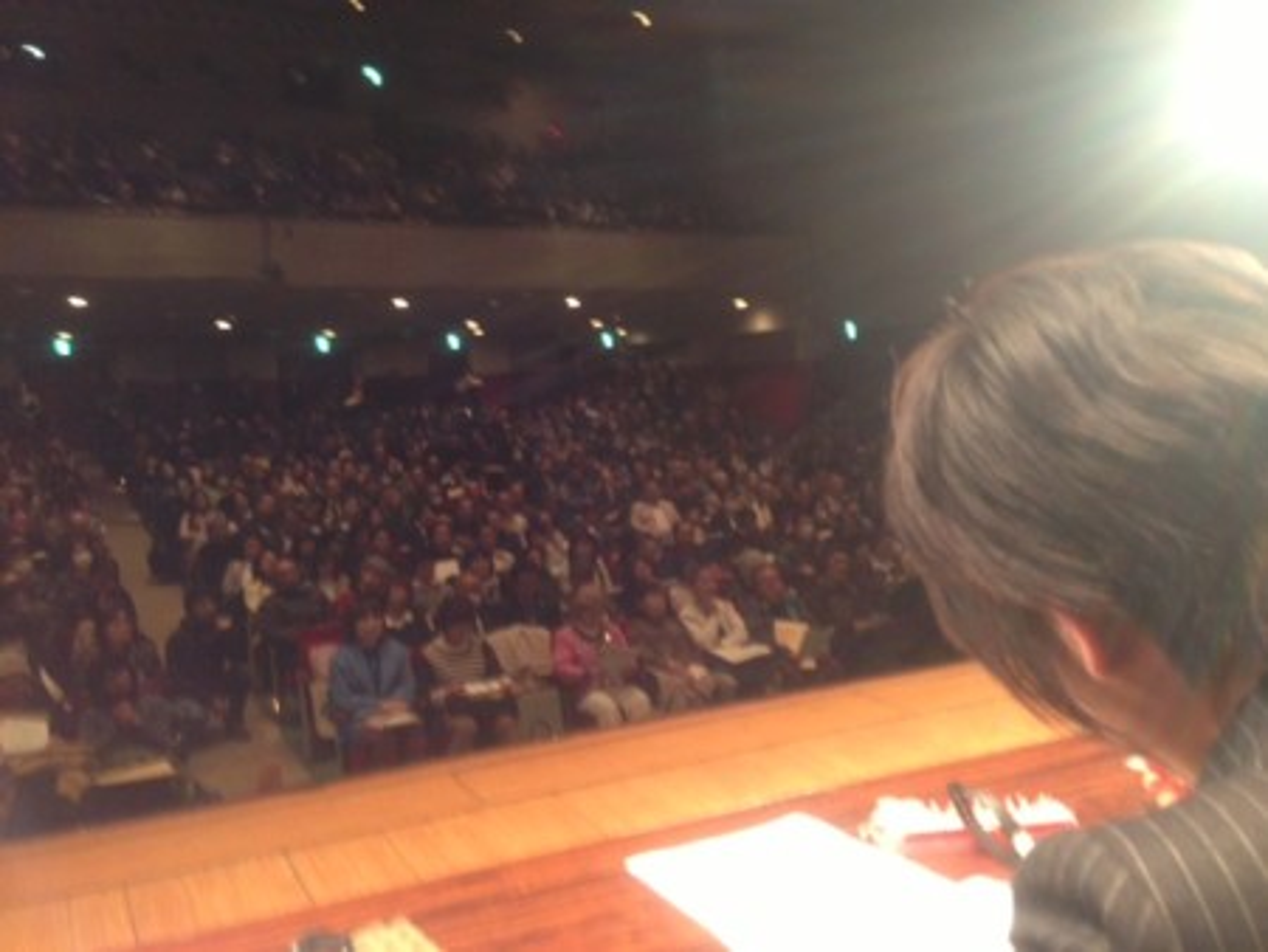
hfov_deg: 55.3
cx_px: 634
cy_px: 476
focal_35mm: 33
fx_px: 1209
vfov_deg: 43.0
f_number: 2.4
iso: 160
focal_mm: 4.13
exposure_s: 1/20
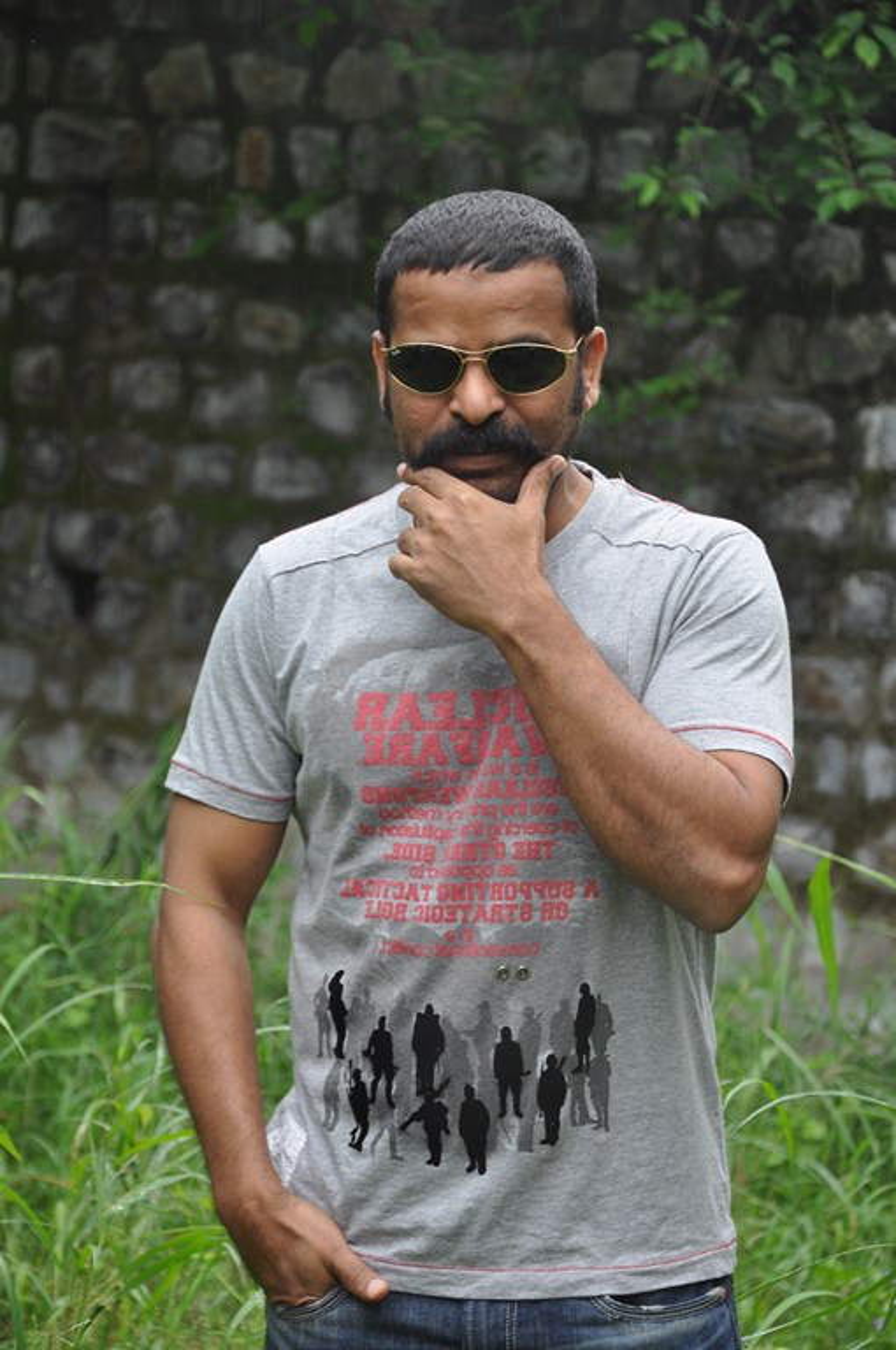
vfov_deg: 20.6
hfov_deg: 13.8
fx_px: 3706
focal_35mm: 99
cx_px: 448
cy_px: 675
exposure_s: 1/125
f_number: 5.6
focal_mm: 66
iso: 250
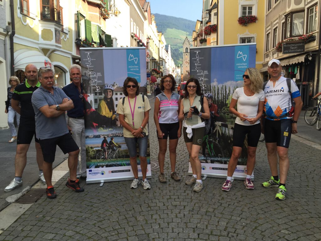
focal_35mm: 29
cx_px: 160
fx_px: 269
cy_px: 120
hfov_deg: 61.7
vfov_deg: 48.2
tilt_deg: -7.1
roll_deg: -0.7
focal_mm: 4.15
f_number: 2.2
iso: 32
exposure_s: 1/465
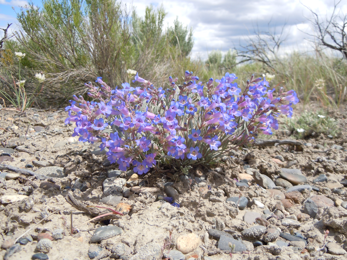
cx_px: 174
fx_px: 301
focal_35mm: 30
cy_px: 130
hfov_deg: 60.0
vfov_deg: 46.8
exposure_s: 1/640
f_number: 3.5
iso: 100
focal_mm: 5.4
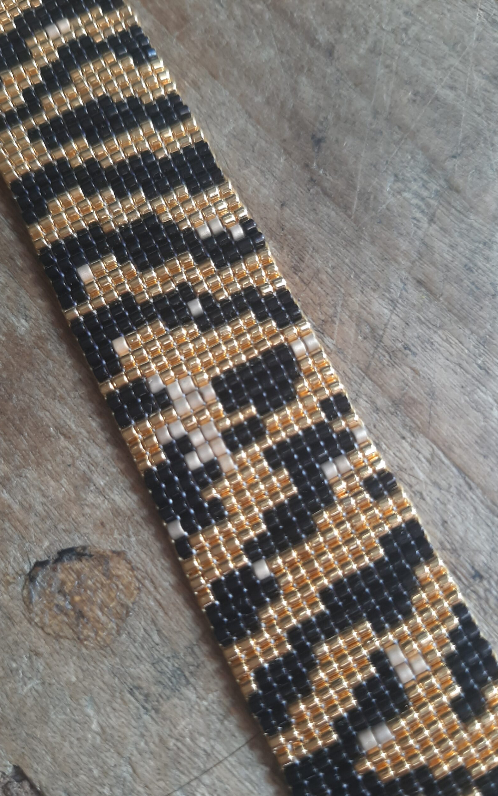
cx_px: 239
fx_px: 608
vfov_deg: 66.5
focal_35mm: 28
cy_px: 404
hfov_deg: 44.5
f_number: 1.7
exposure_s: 1/50
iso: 40
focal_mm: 3.93
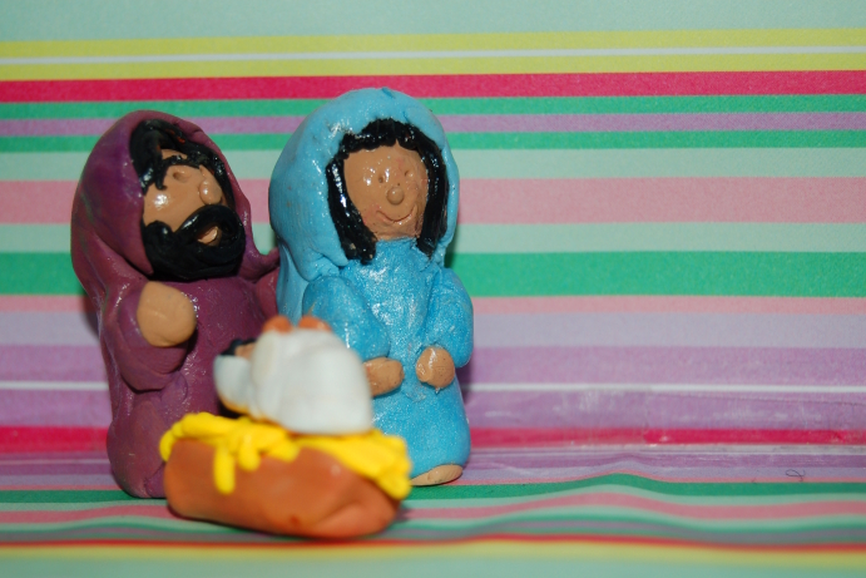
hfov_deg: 24.3
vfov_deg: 16.4
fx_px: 2009
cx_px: 434
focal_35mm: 84
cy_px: 288
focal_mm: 55
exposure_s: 1/125
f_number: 5.6
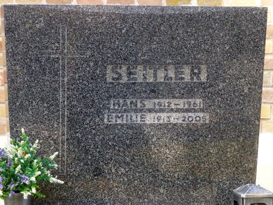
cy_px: 102
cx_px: 136
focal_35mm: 137
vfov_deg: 10.8
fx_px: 1080
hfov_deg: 14.4
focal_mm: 24.4
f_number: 5.4
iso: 640
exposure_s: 1/320
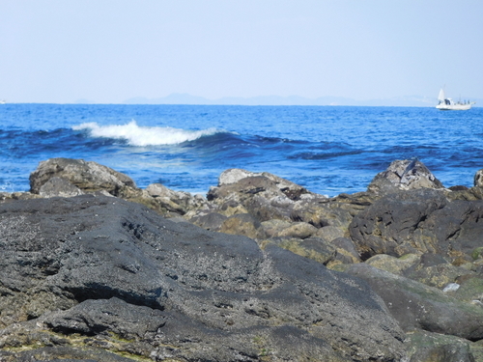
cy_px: 181
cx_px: 242
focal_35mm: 250
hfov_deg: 7.9
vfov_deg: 5.9
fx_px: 3488
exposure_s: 1/400
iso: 125
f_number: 5.7
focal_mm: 44.6
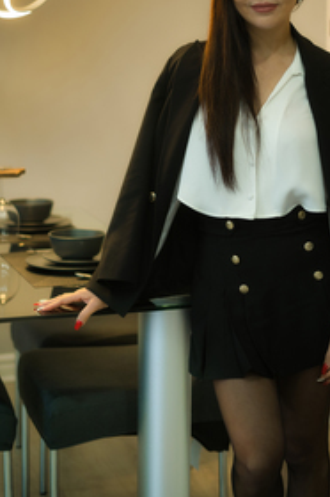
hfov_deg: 17.4
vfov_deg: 25.8
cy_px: 138
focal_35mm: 78
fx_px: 1075
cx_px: 212
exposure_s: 1/60
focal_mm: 50
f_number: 1.8
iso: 250
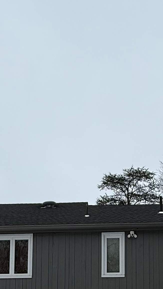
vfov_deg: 33.6
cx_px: 106
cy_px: 325
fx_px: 407
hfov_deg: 22.6
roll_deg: +1.2
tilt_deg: +6.5
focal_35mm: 53
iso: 50
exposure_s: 1/494
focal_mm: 2.22
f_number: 2.2
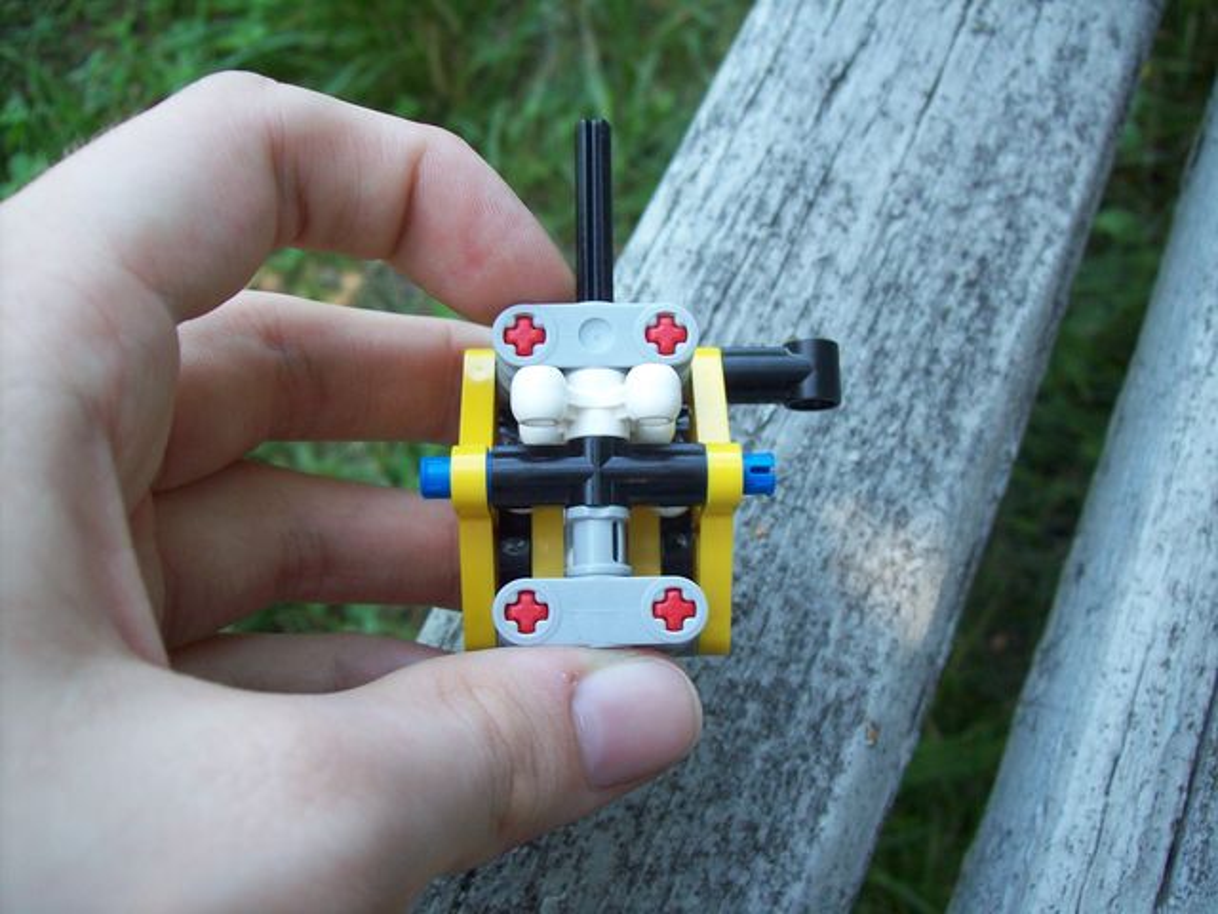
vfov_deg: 39.7
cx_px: 609
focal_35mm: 36
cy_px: 457
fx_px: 1267
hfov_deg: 51.4
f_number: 2.7
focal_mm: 6
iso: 80
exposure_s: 1/66.8
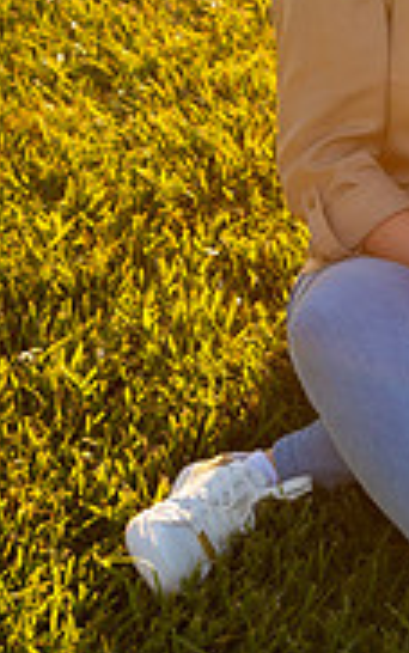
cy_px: 181
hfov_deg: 10.9
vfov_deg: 17.7
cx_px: 578
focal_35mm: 117
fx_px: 2083
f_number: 5.6
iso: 64
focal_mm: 36
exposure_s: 1/320
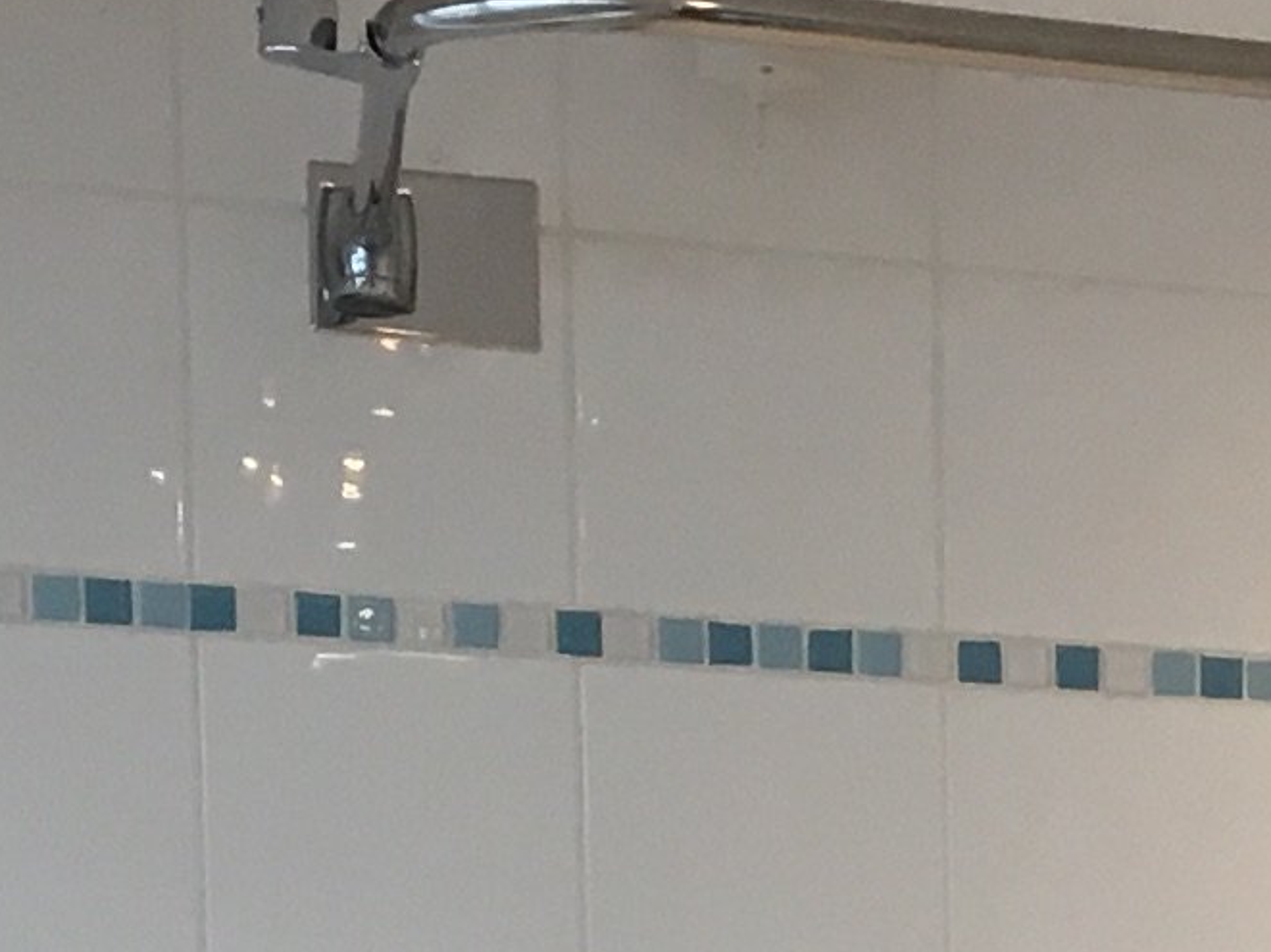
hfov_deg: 10.5
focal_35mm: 177
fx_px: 6495
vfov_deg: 7.7
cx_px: 2329
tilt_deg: -6.2
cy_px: 2358
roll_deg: -1.2
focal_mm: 4.15
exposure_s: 1/33
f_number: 2.2
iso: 64
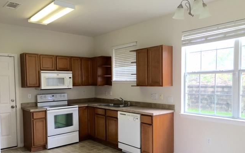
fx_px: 207
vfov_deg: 40.4
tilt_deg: -2.0
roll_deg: +1.0
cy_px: 92
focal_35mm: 31
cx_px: 122
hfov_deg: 61.2
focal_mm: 4.15
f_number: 2.2
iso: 25
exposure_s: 1/40
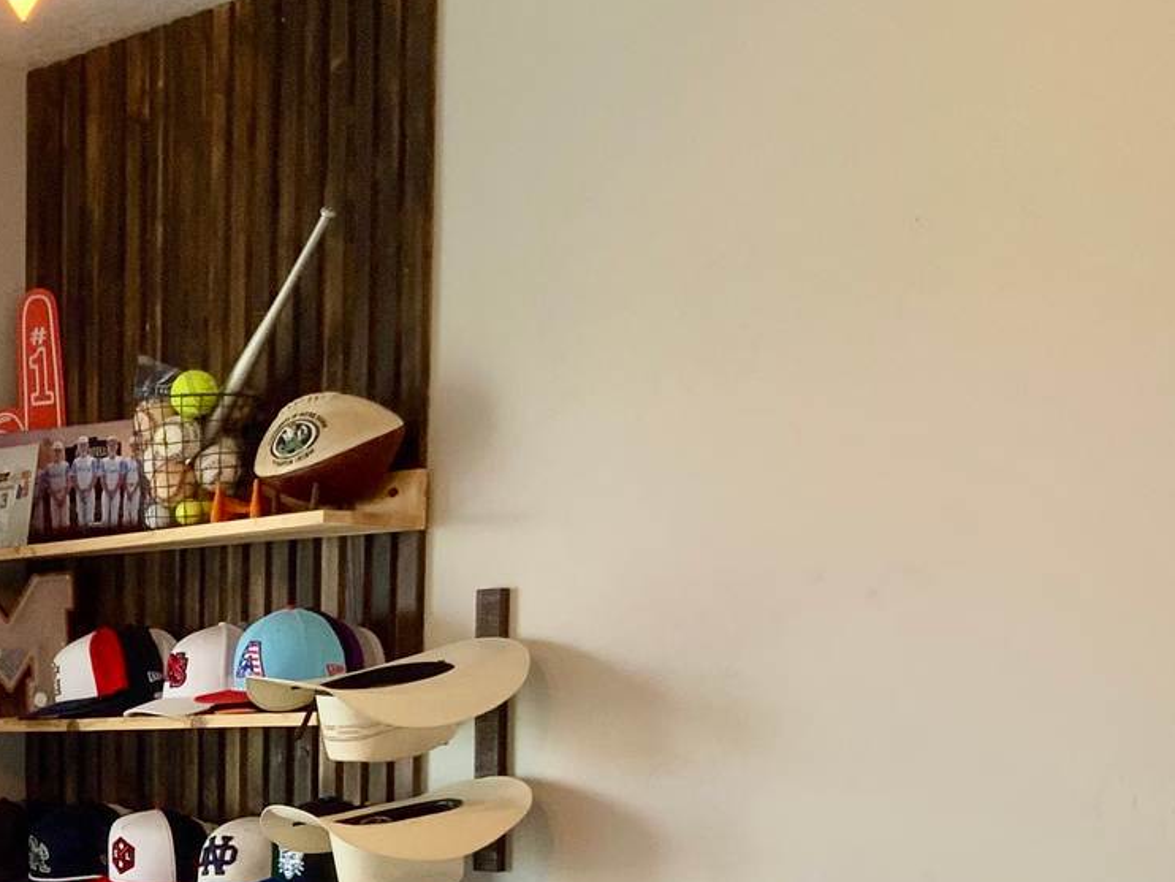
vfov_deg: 17.7
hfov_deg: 21.9
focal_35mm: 80
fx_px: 2716
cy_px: 1004
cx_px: -364
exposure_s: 1/120
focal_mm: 3
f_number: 1.8
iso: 64
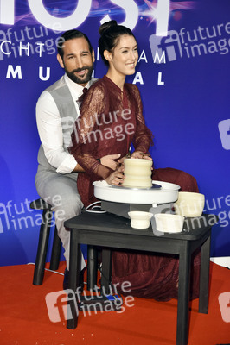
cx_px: 115
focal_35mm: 78
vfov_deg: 26.0
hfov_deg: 17.5
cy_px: 172
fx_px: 749
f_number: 6.3
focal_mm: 78
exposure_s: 1/200
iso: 800
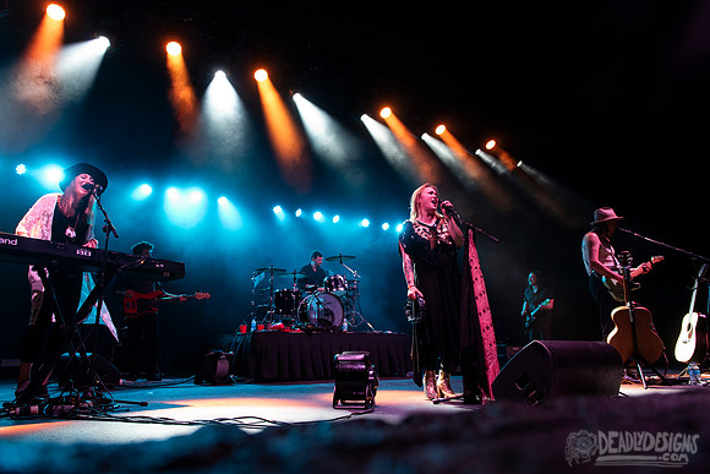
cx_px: 355
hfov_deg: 73.7
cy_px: 237
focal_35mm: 24
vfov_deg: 53.2
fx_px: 473
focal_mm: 24
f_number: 3.5
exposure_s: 1/320
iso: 2000
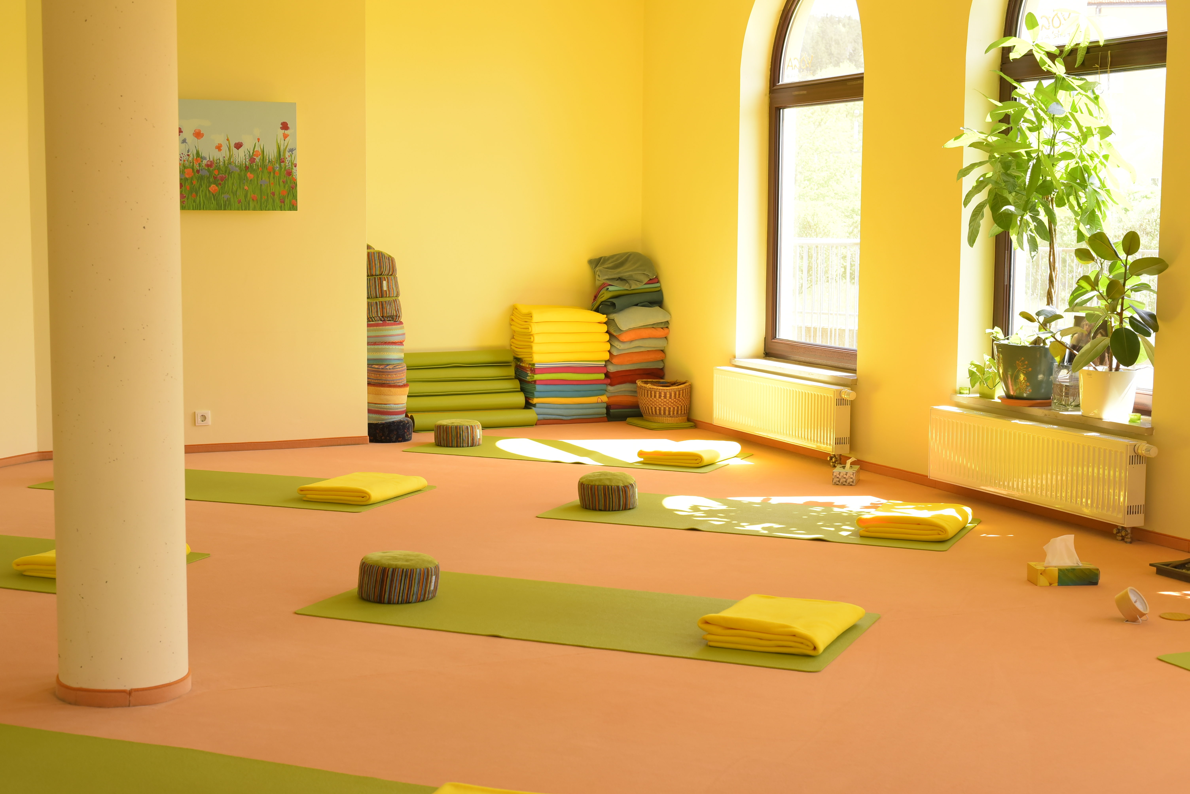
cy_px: 397
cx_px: 595
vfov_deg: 27.0
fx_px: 1653
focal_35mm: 50
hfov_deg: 39.6
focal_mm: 50
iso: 1000
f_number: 7.1
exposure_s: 1/80
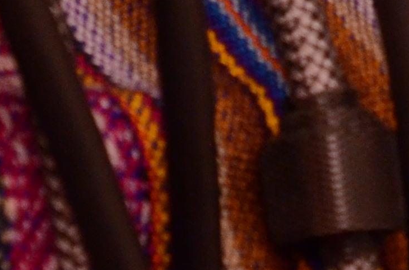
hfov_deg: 5.4
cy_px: -594
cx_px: 115
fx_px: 4364
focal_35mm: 385
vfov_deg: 3.5
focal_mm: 38
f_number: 14
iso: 1600
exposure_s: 1/6
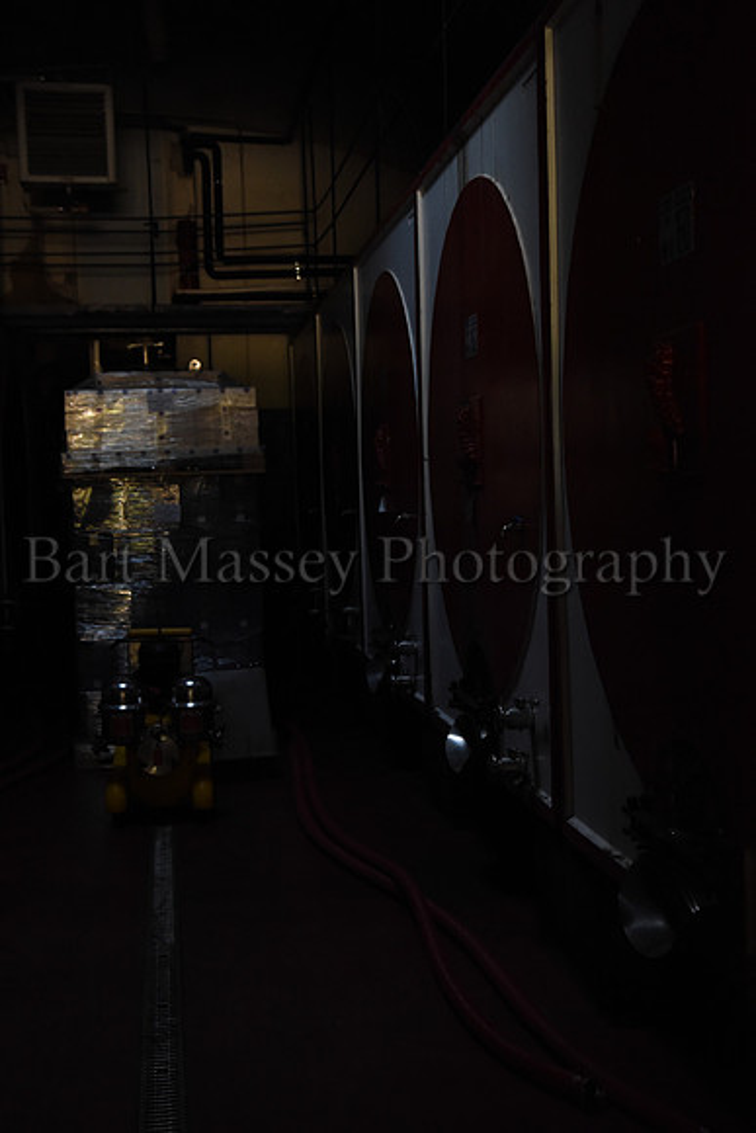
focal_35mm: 46
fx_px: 1448
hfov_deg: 29.3
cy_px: 566
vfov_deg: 42.7
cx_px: 378
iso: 3200
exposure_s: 1/125
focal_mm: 46
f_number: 6.3
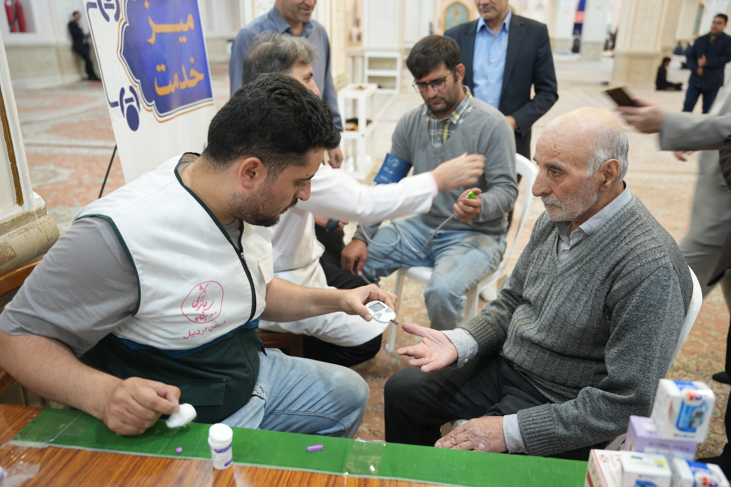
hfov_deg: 63.0
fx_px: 597
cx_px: 366
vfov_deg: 44.4
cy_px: 244
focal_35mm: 29
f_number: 2.8
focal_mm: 29.4
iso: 400
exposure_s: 1/30
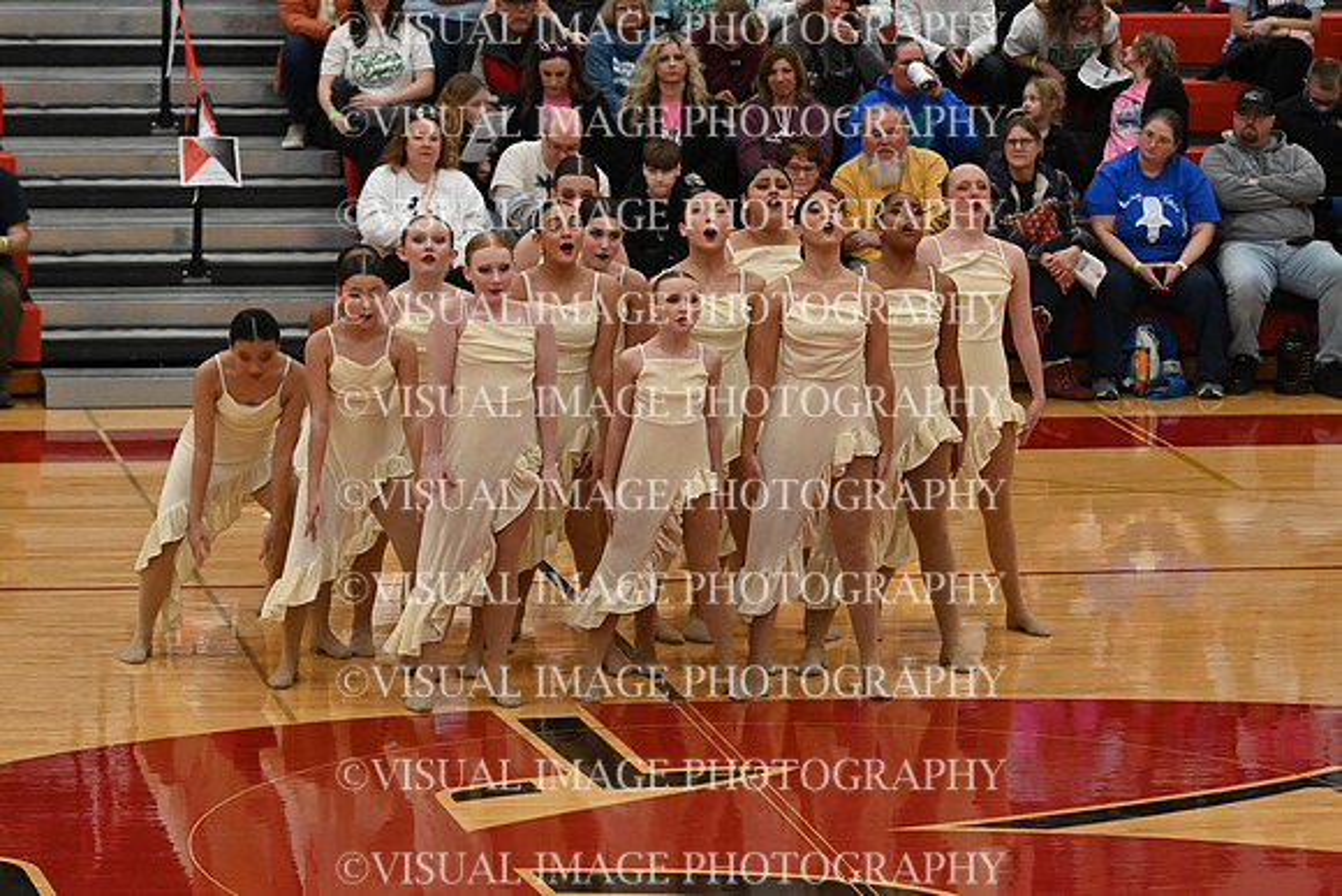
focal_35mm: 165
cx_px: 671
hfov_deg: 12.4
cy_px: 448
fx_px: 6152
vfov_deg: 8.3
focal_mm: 110
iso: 5000
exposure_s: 1/400
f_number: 4
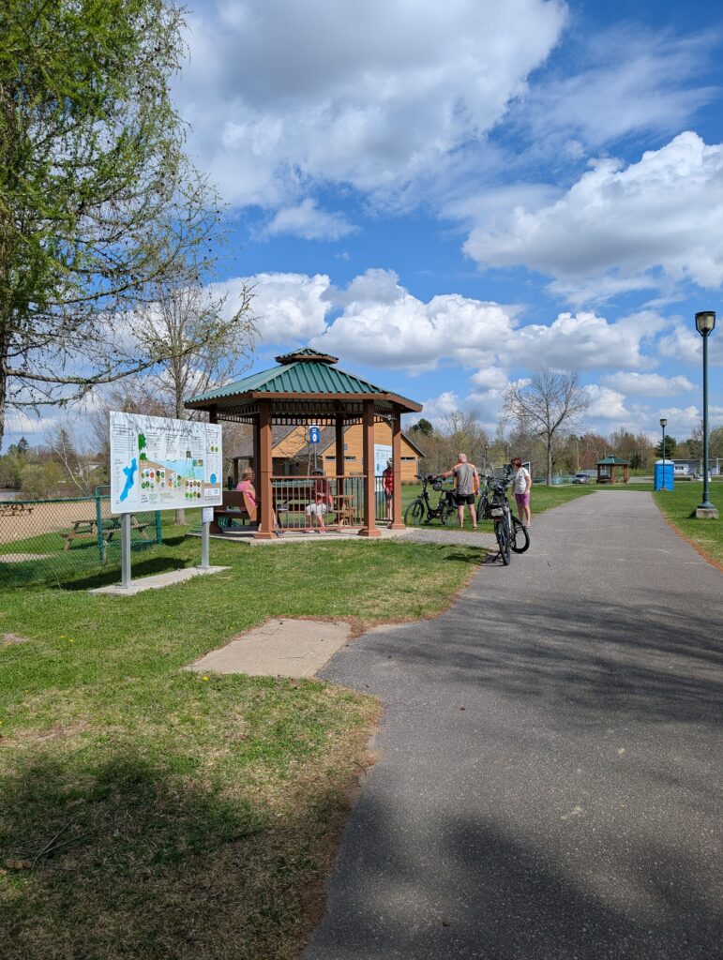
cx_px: 362
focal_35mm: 24
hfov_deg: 56.9
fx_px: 667
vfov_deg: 71.5
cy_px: 480
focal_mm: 6.9
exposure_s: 1/1845
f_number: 1.68
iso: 20
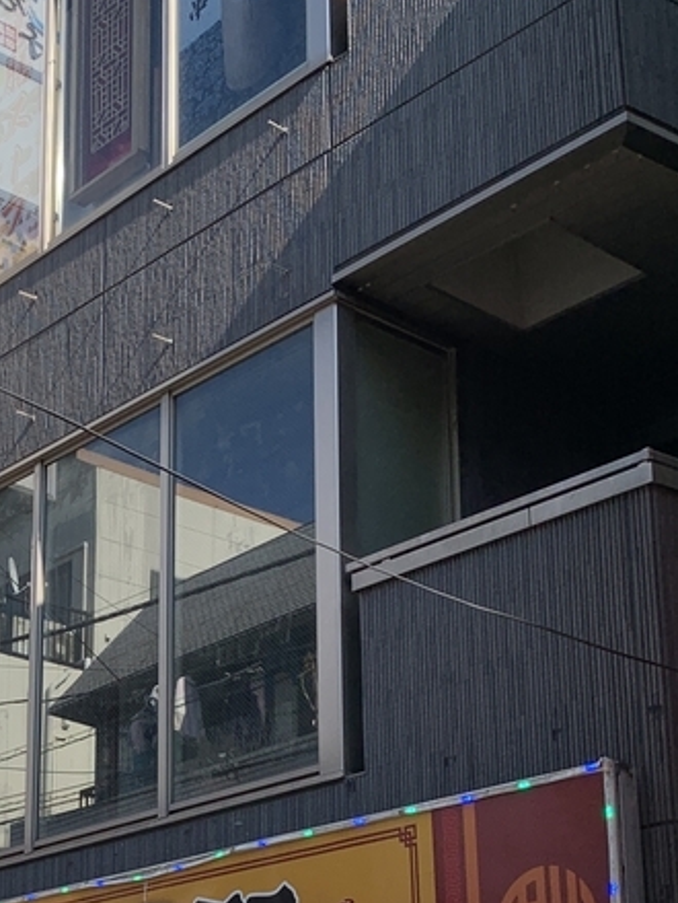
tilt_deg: +12.6
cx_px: 49
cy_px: 763
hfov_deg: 20.3
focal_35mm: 71
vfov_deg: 26.7
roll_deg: -1.1
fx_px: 1851
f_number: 1.8
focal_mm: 4.25
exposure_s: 1/1427
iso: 25
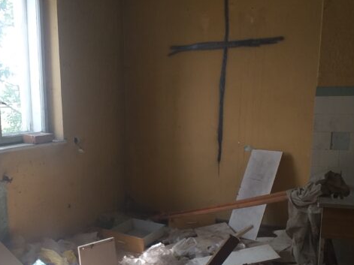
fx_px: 450
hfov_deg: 42.5
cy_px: 191
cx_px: 124
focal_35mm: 44
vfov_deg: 32.4
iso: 64
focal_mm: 3.6
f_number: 1.9
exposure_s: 1/100
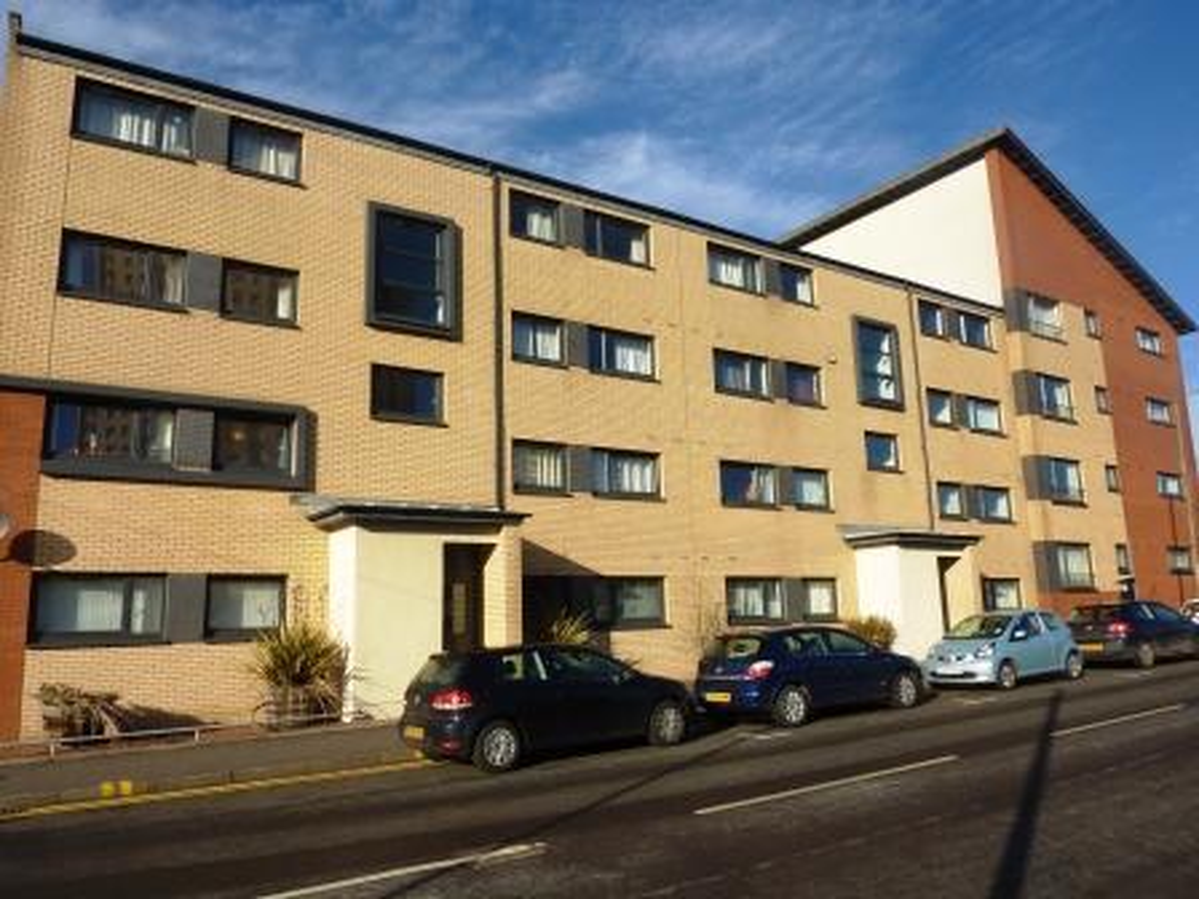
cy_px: 450
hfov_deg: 69.4
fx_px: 866
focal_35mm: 25
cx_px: 600
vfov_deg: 54.9
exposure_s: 1/500
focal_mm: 4.1
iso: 100
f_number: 5.6
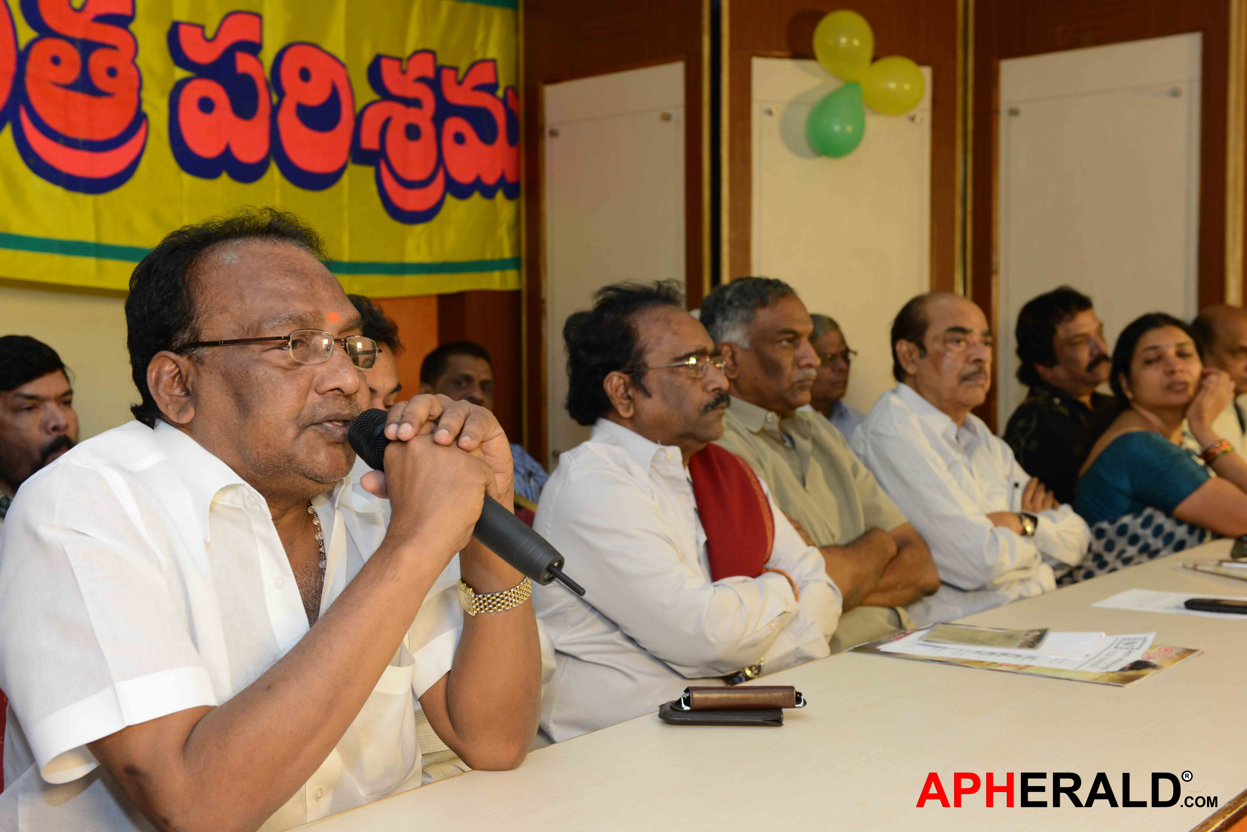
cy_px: 416
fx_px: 1663
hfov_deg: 41.1
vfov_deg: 28.1
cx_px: 624
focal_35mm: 48
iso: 800
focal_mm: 48
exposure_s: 1/60
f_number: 7.1
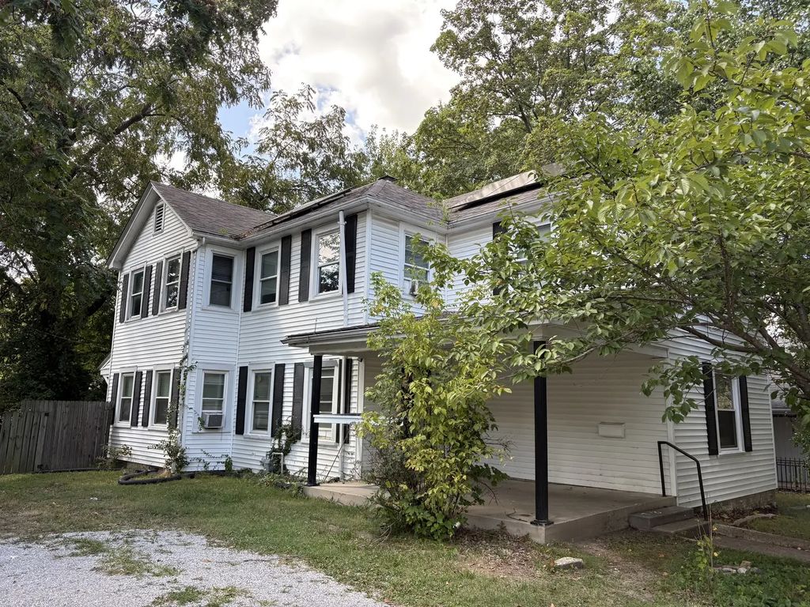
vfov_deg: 53.1
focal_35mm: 26
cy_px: 304
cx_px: 405
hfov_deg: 67.3
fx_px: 608
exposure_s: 1/298
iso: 40
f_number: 1.6
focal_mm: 5.96
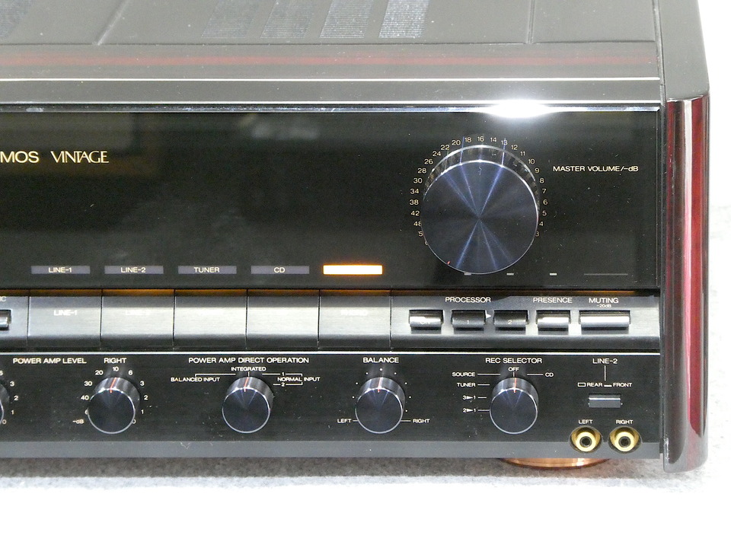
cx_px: 366
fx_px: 3379
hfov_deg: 12.3
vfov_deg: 9.3
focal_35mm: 160
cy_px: 274
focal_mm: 28.7
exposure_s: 1/8
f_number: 5.5
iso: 1600
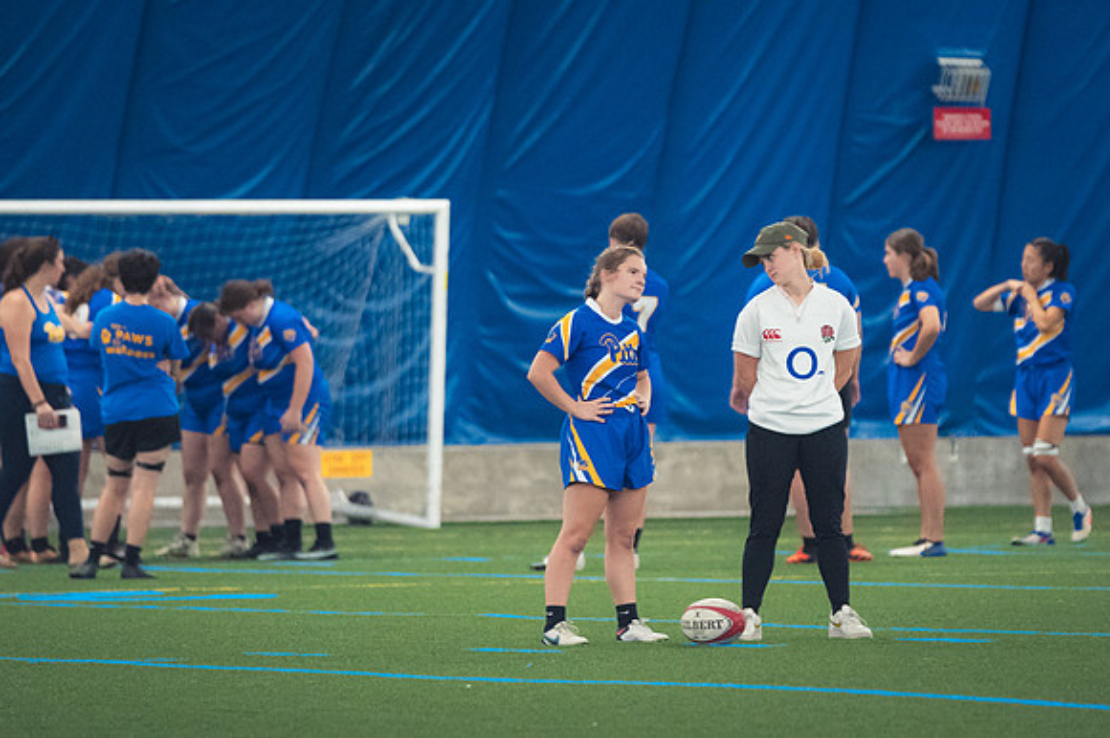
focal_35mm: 415
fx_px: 12783
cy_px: 383
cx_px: 581
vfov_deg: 3.3
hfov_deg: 5.0
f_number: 2.8
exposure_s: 1/320
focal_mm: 200
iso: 4000
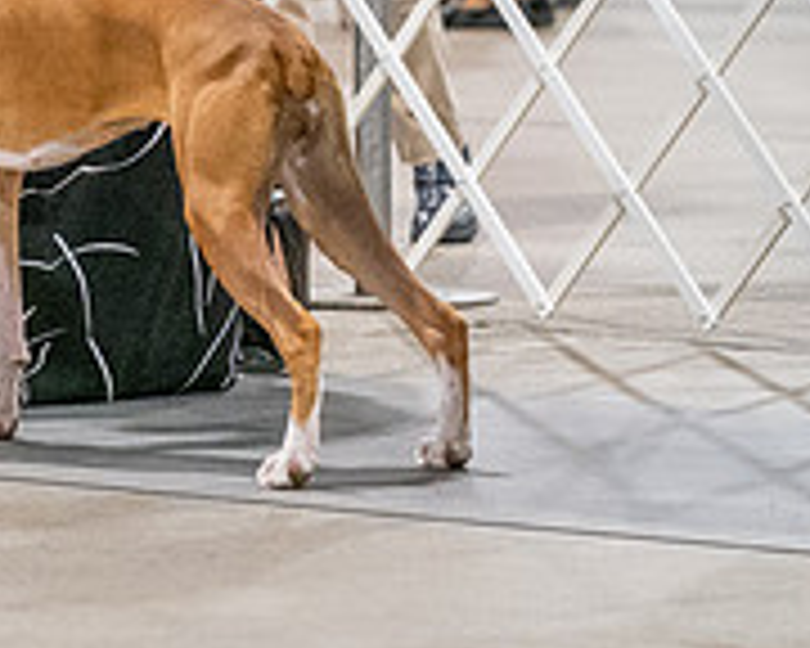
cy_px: -162
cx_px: -70
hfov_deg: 4.7
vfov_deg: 3.7
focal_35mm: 413
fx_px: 9901
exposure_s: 1/250
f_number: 3.5
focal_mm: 117
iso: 6400
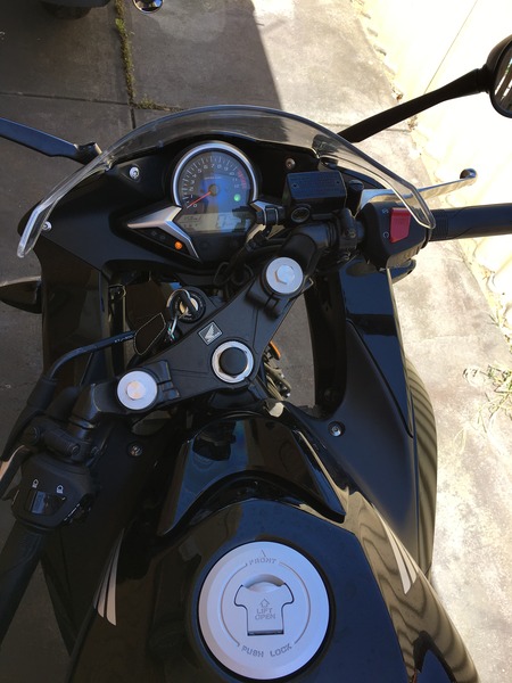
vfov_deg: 61.7
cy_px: 342
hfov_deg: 48.2
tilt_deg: -54.8
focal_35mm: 29
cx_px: 256
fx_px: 572
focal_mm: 4.15
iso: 25
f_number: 2.2
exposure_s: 1/392
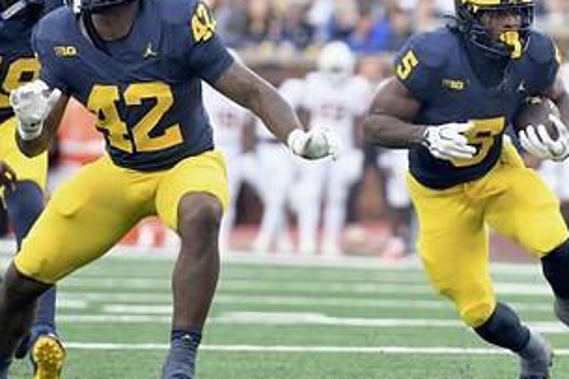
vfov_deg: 3.0
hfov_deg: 4.5
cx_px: 474
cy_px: 81
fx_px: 7219
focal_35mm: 457
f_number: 2.8
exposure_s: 1/1000
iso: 1000
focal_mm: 200
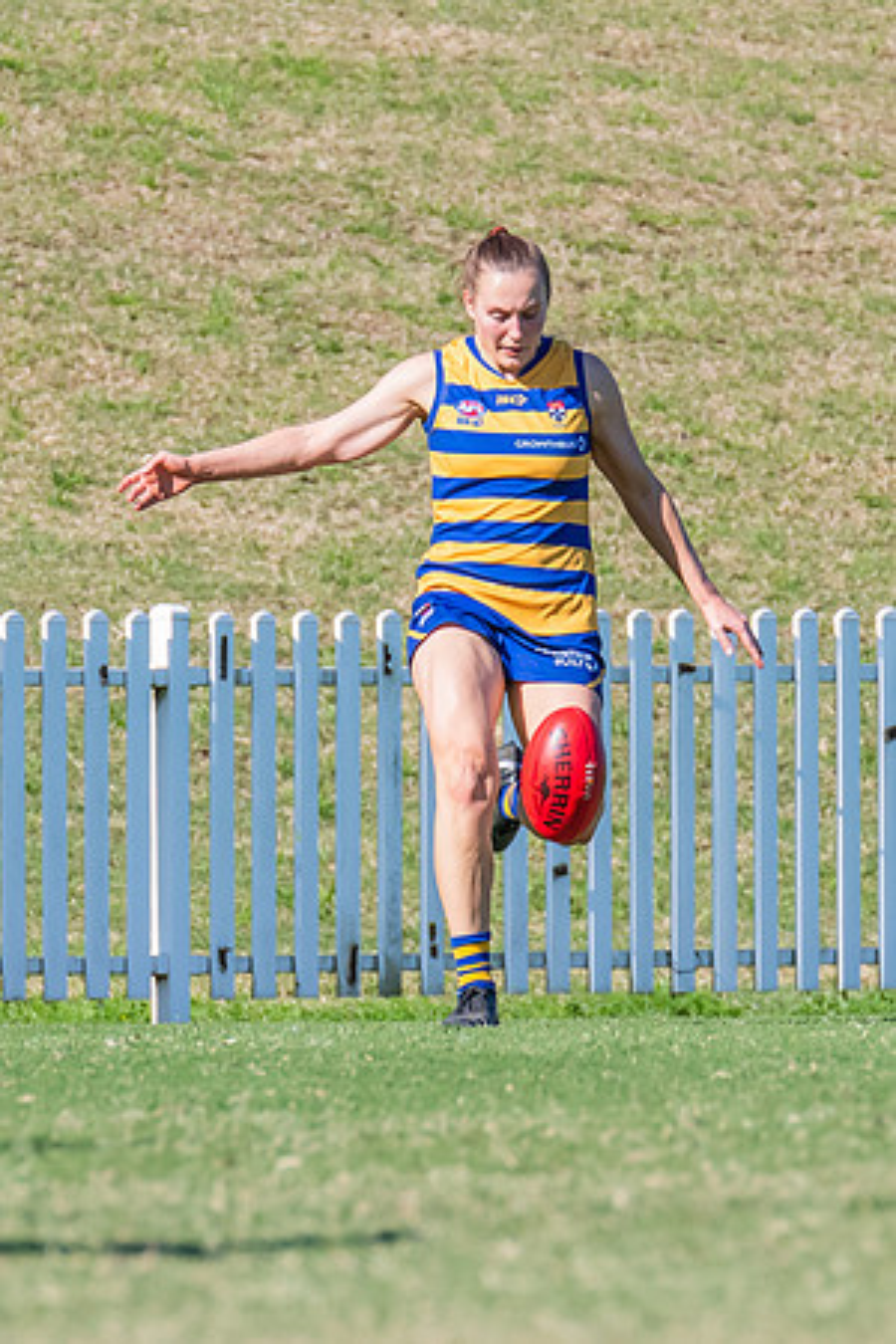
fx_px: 42505
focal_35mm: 1139
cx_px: 438
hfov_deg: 1.2
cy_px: 546
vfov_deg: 1.8
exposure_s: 1/1250
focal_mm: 420
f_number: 9
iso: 800
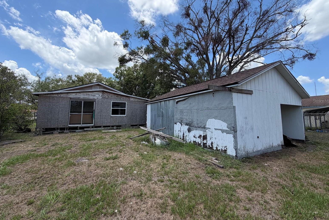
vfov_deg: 77.2
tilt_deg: +6.8
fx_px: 137
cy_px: 101
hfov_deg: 100.4
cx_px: 164
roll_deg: -0.6
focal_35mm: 15
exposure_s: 1/770
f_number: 2.2
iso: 25
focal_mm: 2.22
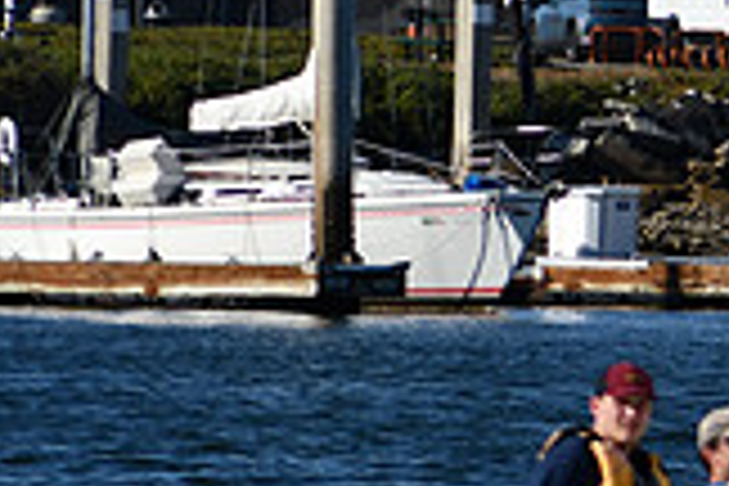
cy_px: 119
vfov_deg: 1.5
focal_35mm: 911
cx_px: 1300
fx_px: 18446
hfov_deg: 2.3
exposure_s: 1/1600
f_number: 7.1
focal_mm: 170
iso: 200
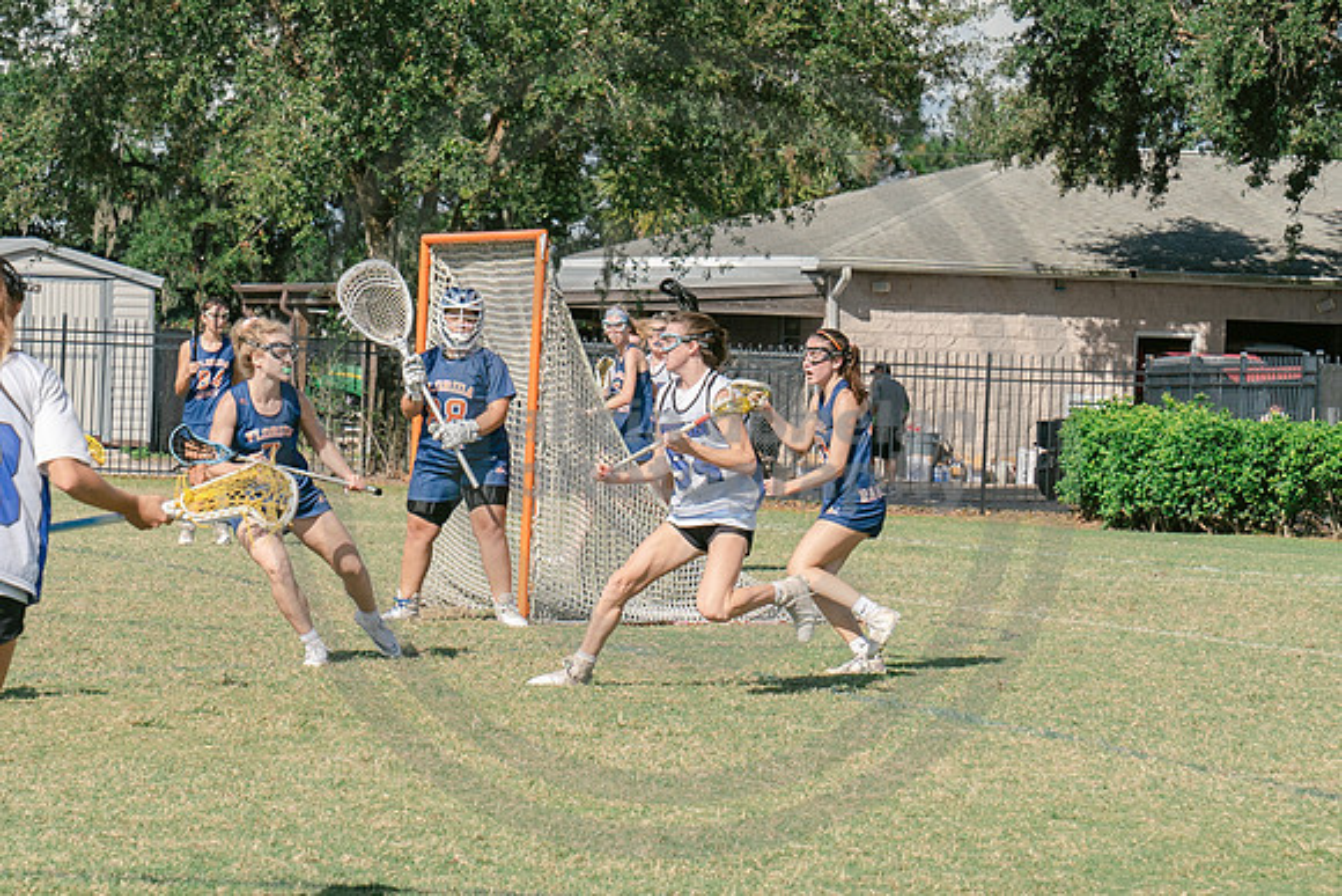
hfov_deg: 12.5
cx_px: 483
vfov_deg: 8.3
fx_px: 6136
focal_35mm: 165
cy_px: 408
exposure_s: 1/1250
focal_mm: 70
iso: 250
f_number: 5.6
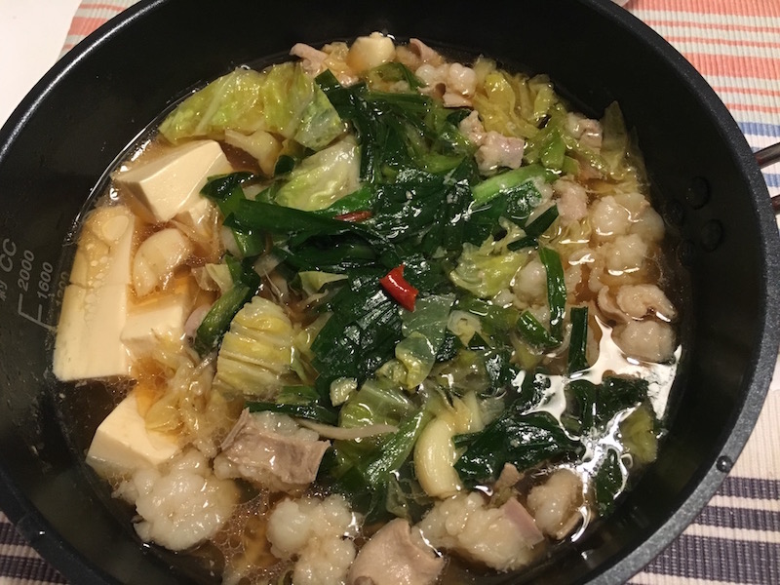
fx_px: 653
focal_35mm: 29
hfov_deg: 61.7
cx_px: 390
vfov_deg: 48.2
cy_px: 292
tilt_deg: -64.8
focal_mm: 4.15
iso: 200
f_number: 2.2
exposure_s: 1/30
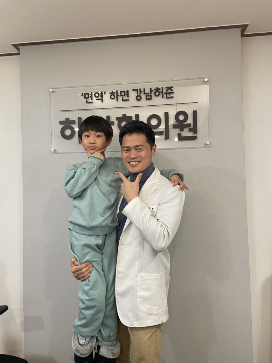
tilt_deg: +1.1
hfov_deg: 53.1
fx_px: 272
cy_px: 182
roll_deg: +2.2
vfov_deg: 67.3
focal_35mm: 26
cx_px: 136
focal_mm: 4.2
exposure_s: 1/60
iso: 100
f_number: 1.6
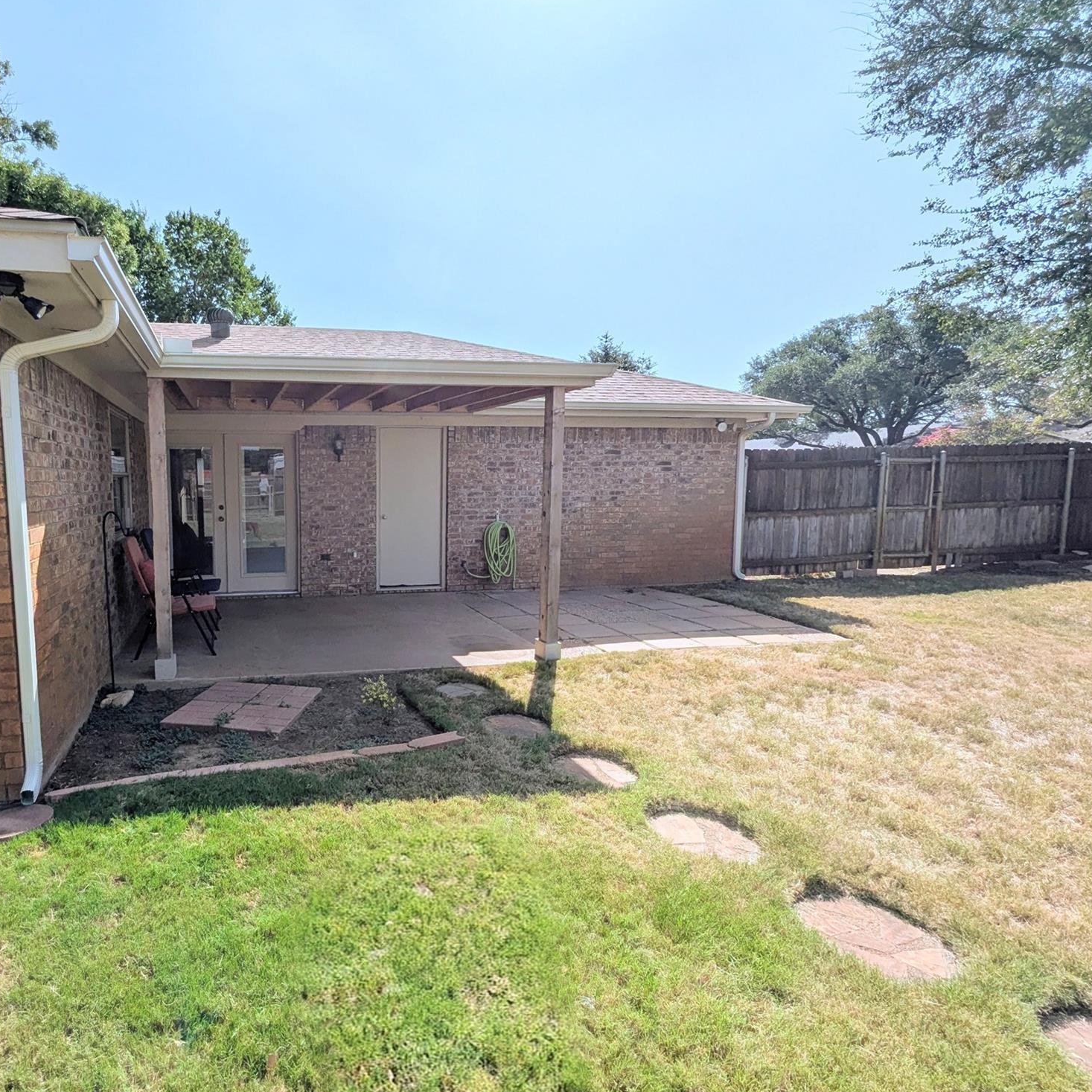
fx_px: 571
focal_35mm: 16
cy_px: 531
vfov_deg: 87.4
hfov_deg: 83.5
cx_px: 337
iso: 49
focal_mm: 1.95
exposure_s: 1/3509
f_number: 2.2
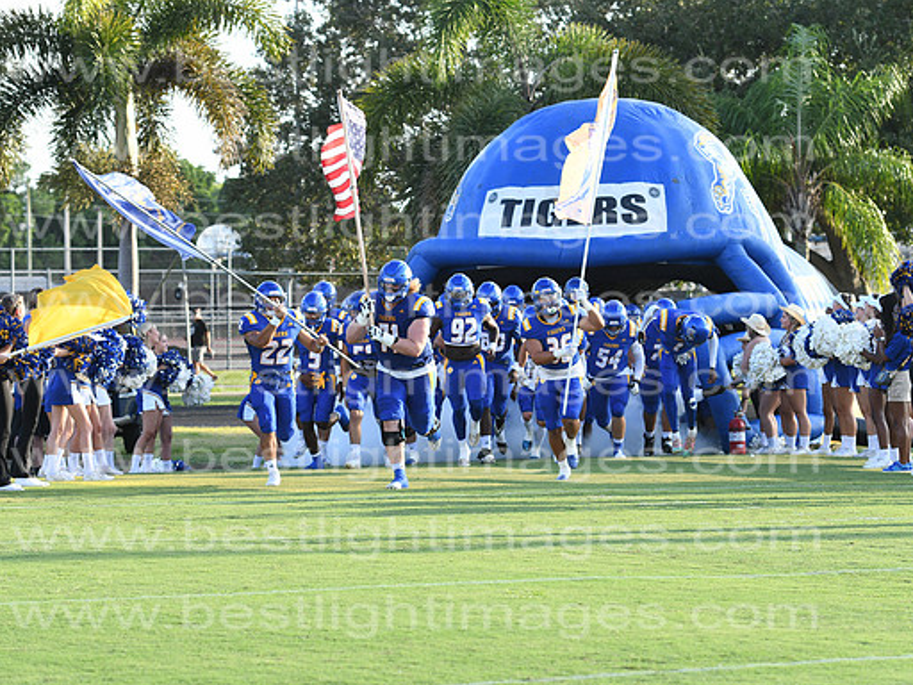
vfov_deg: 9.3
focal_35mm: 160
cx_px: 415
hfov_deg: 12.3
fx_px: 4220
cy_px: 343
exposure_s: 1/500
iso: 320
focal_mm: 98
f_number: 5.6
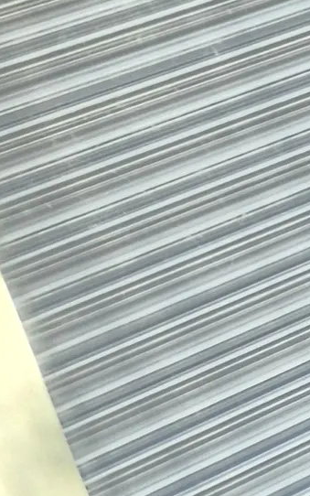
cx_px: 1194
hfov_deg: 6.2
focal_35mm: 180
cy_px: 1267
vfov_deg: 9.9
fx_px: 2432
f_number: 1.8
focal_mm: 5.4
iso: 25
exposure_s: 1/221
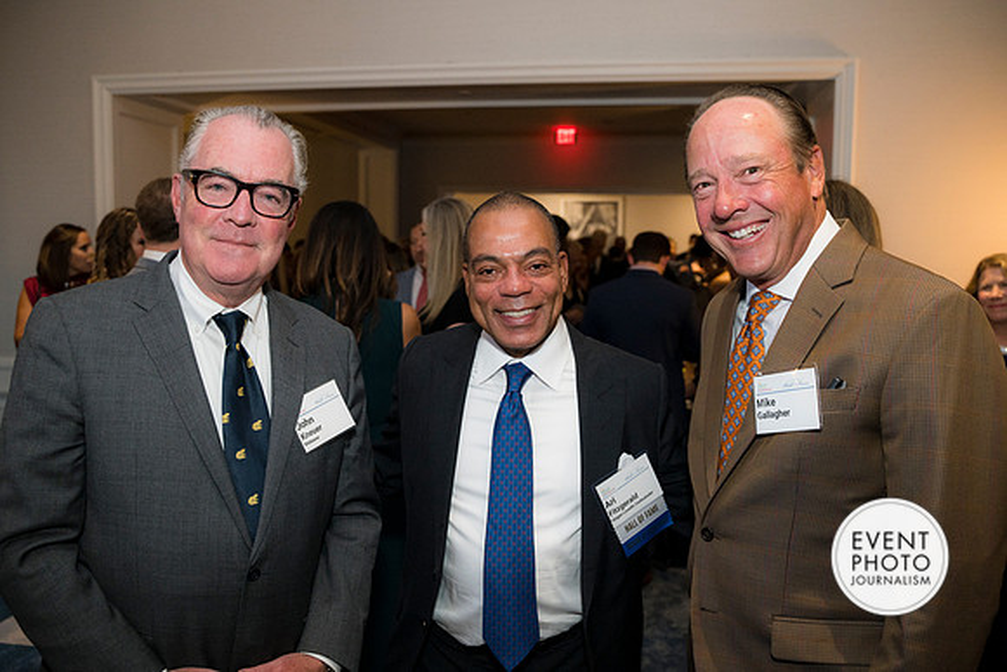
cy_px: 336
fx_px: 867
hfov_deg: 60.3
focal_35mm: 31
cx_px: 504
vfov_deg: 42.3
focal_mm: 31
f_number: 4
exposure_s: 1/125
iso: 800
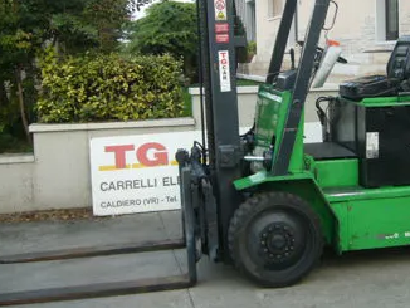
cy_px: 114
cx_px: 285
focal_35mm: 55
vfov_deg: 26.5
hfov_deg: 34.5
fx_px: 652
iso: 80
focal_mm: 5.8
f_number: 2.8
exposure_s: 1/40
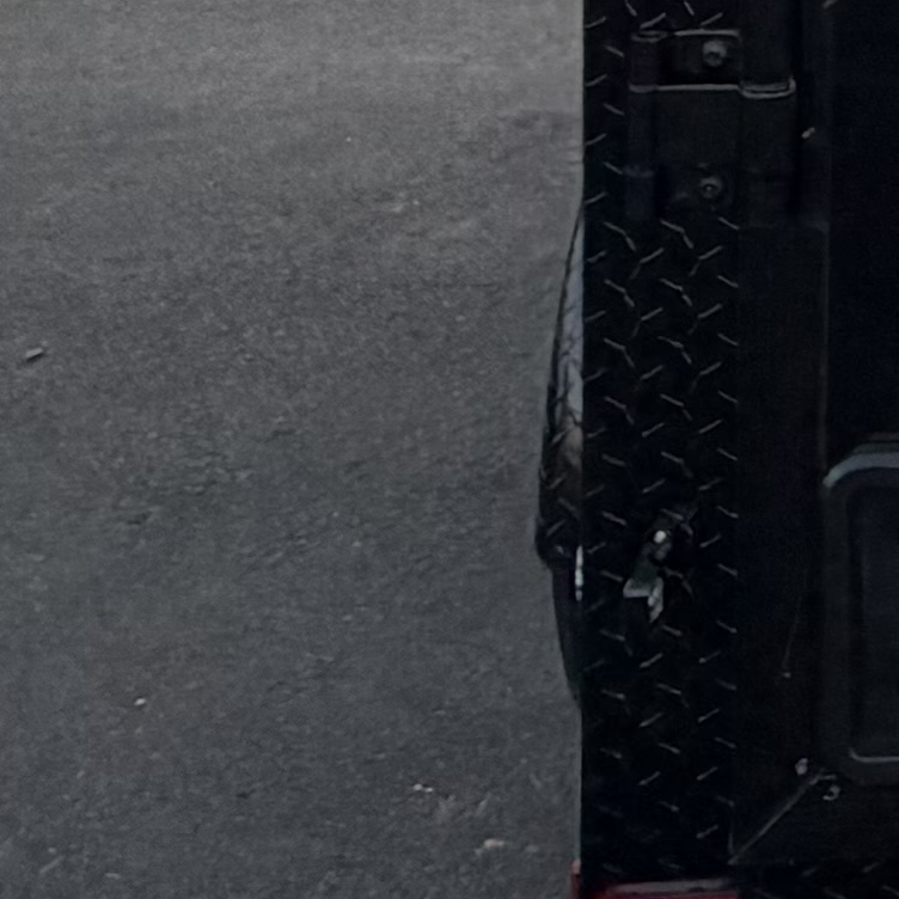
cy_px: -680
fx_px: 2762
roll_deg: +0.9
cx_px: 1818
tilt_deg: -2.7
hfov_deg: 14.9
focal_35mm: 94
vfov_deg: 15.9
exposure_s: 1/144
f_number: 2.2
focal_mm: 2.22
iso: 50
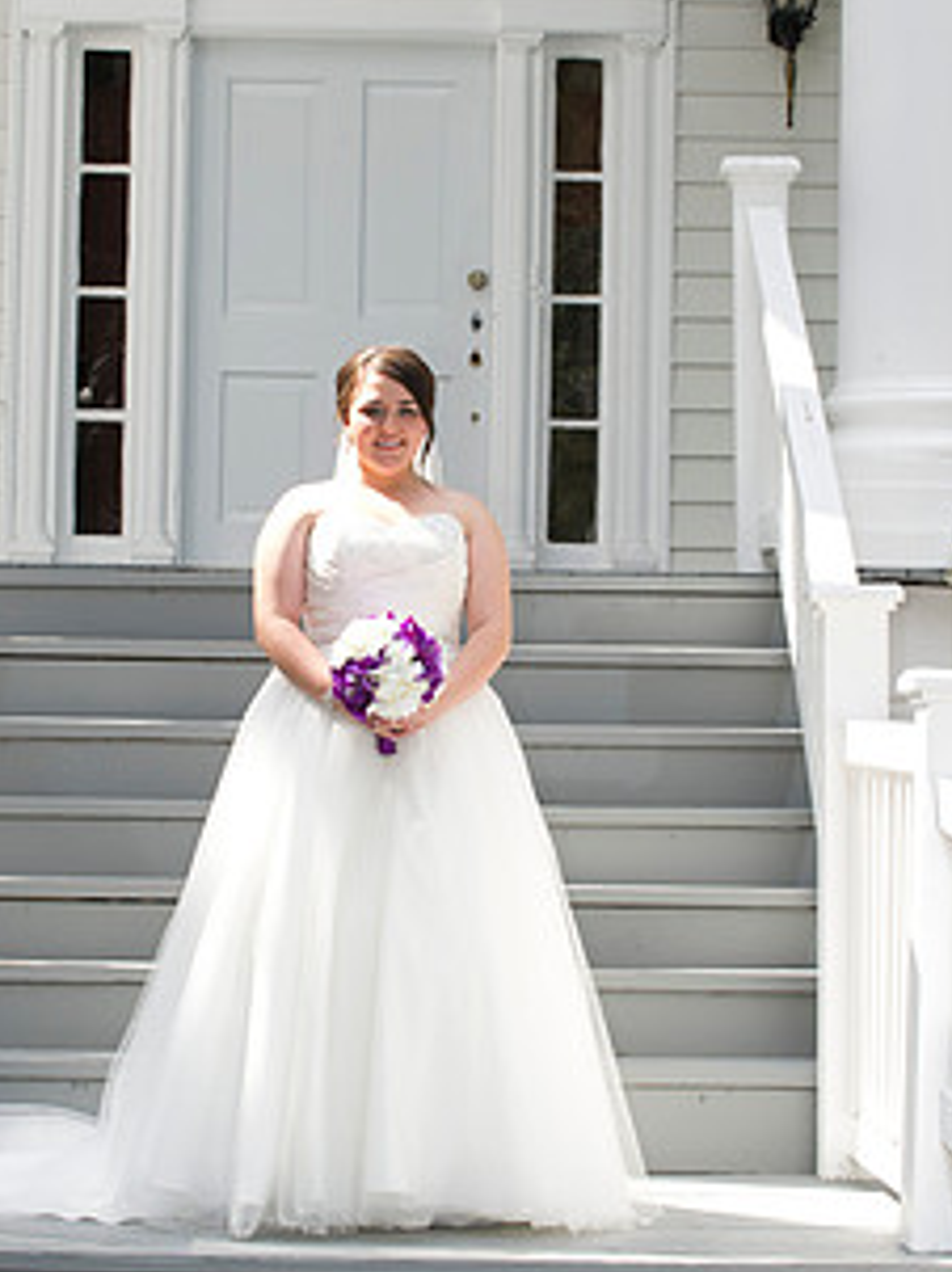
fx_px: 4737
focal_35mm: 129
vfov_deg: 15.3
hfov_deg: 11.5
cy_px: 640
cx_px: 457
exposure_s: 1/160
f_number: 7.1
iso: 320
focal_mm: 90
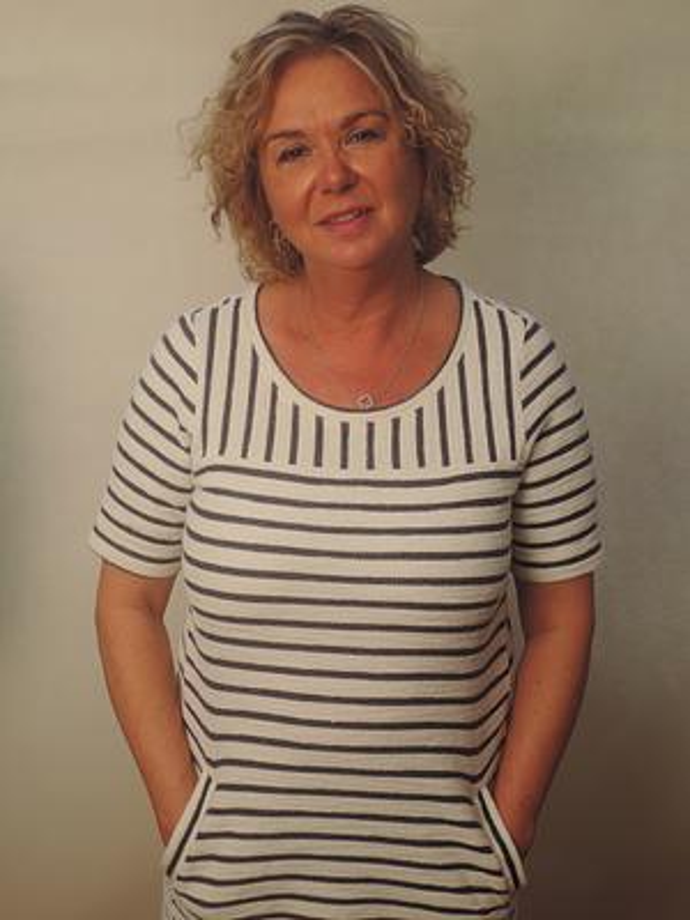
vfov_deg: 34.9
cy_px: 460
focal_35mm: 55
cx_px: 345
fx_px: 1462
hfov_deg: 26.6
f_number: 3.5
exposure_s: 1/60
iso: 140
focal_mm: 11.8
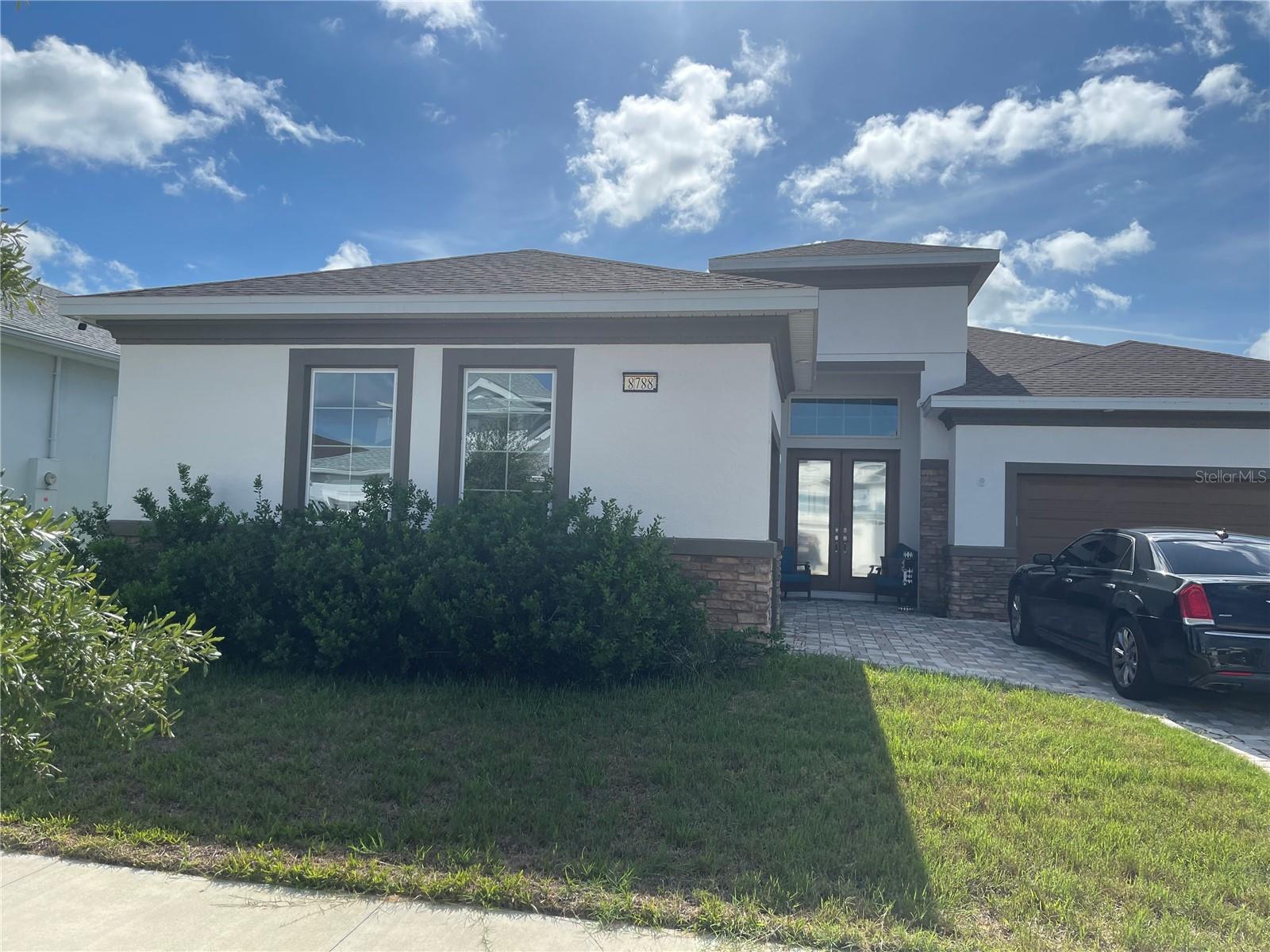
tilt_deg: +6.7
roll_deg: -3.6
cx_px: 635
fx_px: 917
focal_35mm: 25
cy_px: 476
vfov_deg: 54.9
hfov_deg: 69.4
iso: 32
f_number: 1.6
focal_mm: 5.1
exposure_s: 1/5128
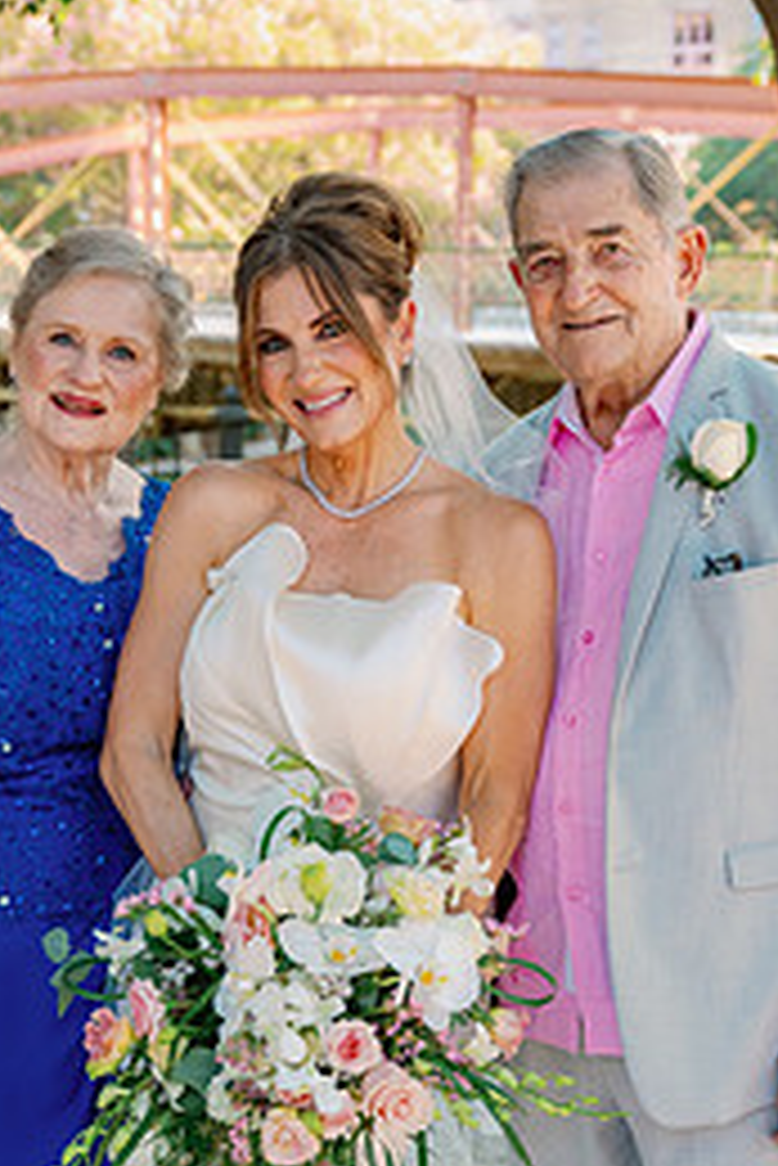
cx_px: 342
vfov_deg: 27.7
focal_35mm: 73
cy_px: 630
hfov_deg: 18.7
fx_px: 2363
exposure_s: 1/320
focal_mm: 42
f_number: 3.5
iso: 500
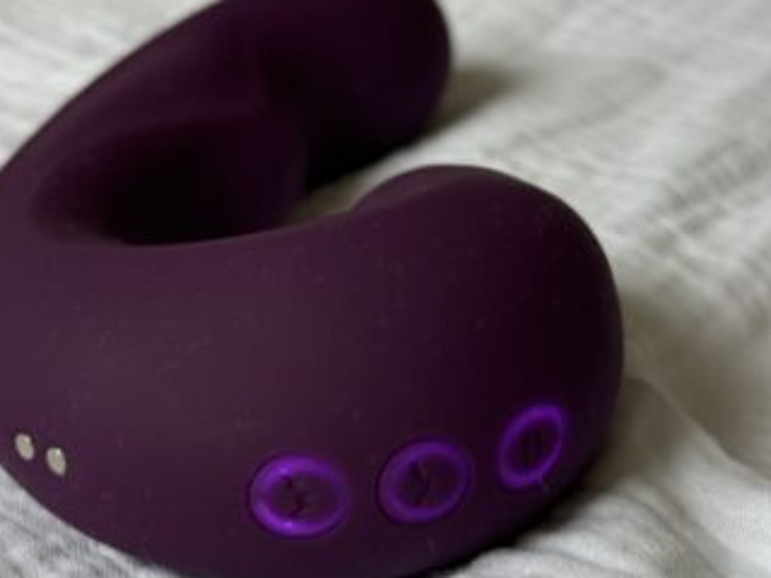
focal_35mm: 60
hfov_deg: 32.1
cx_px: 311
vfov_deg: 24.4
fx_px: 1336
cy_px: 344
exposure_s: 1/161
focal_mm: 6.76
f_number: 1.78
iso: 160
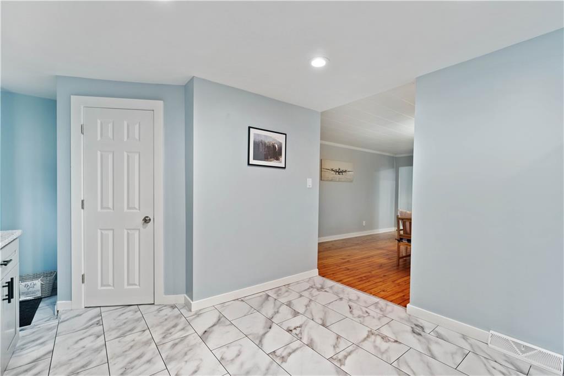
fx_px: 235
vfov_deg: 77.3
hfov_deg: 100.4
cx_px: 282
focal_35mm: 15
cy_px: 188
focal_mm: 15
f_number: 2.8
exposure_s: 1/30
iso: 125
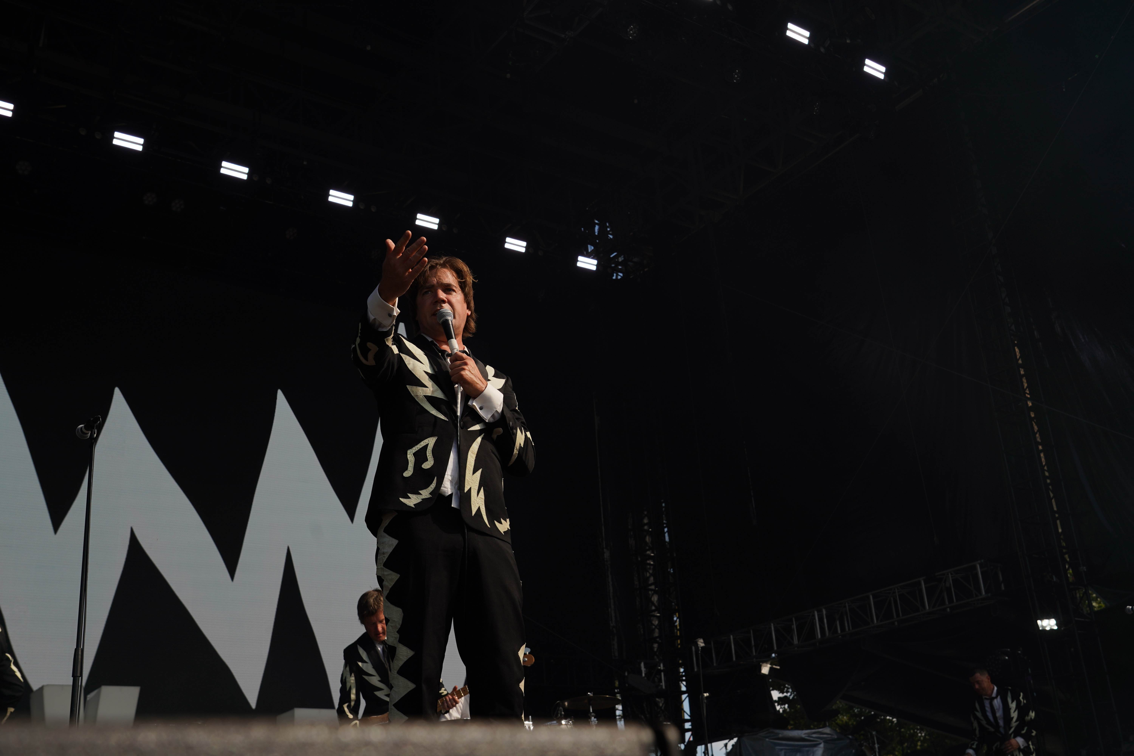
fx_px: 1197
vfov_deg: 35.1
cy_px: 378
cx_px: 567
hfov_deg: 50.7
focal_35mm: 38
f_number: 8
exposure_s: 1/500
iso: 100
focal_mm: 38
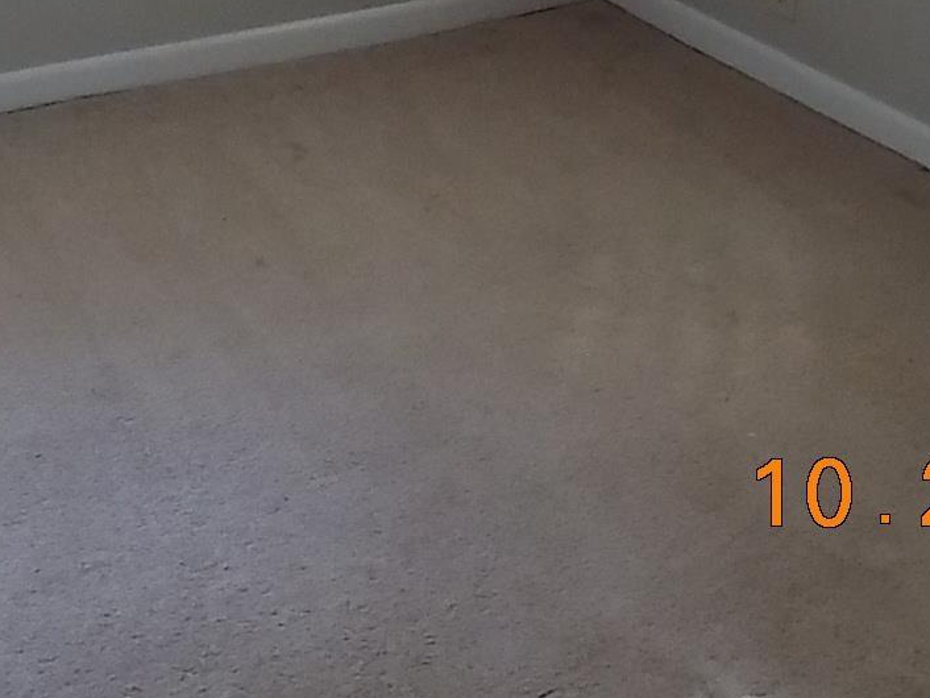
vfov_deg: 17.7
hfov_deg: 26.2
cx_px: 304
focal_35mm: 74
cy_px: -365
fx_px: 1989
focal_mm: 4
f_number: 3.1
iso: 320
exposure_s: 1/30
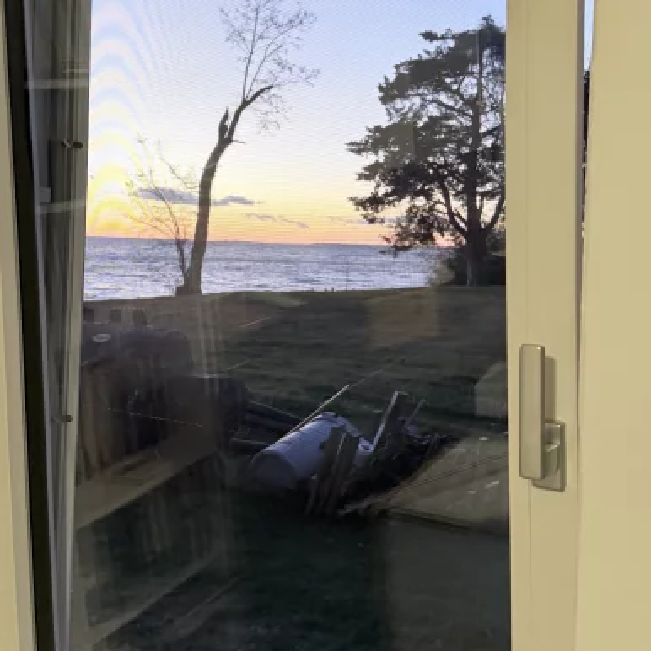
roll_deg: -1.1
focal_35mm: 44
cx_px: 324
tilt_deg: +0.3
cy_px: 239
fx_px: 936
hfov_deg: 38.3
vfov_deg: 38.1
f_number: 1.78
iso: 500
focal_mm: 6.76
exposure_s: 1/60
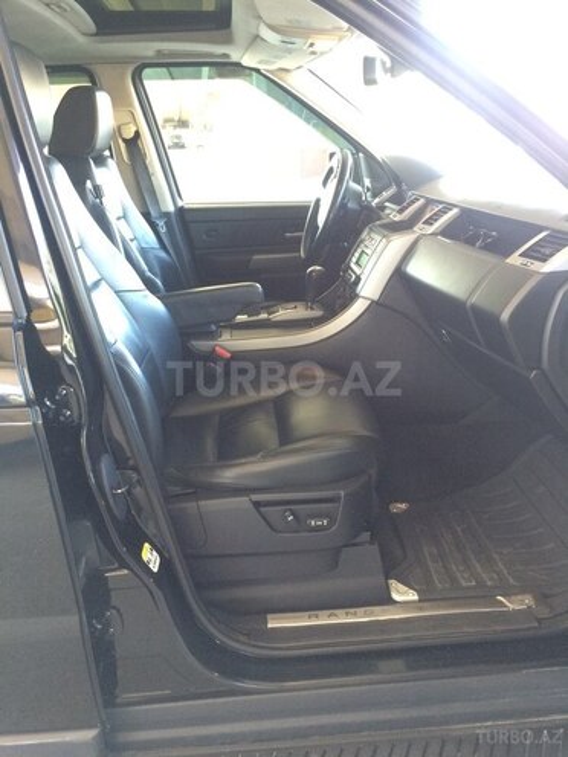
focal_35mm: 29
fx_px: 634
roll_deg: +1.2
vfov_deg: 61.7
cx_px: 284
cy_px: 378
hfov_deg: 48.2
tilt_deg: -22.5
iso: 200
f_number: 2.2
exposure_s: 1/33
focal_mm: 4.15
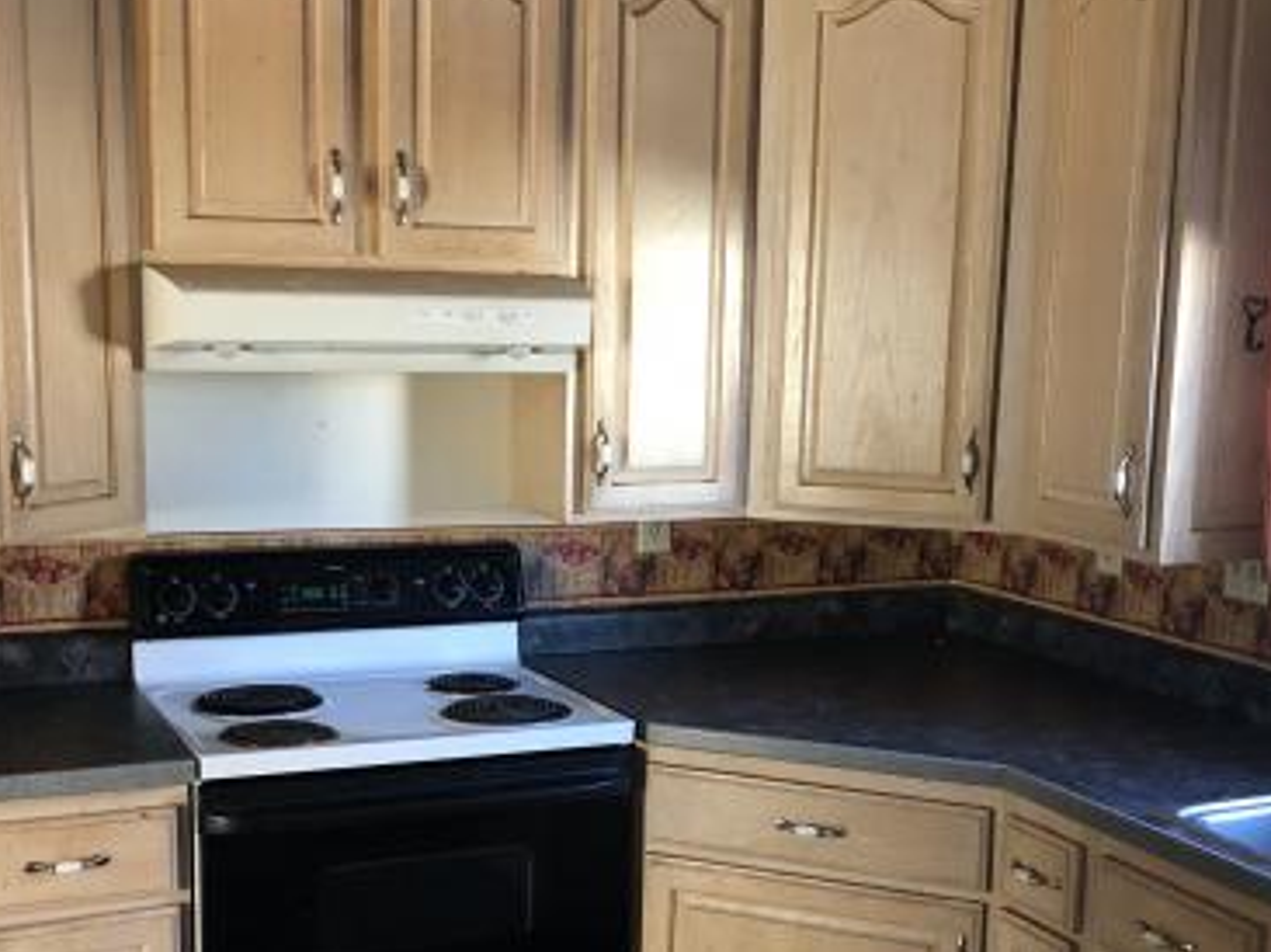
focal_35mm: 49
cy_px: 639
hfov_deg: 38.9
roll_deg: +0.5
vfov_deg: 29.4
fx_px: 1798
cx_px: 646
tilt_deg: -7.1
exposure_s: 1/15
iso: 64
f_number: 1.8
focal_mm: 4
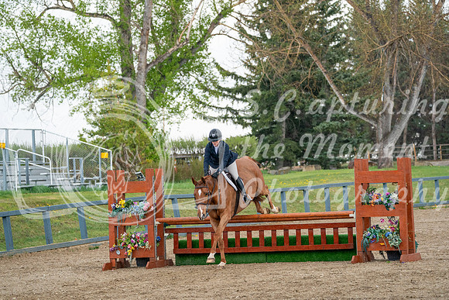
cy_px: 150
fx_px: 2233
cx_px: 224
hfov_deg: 11.5
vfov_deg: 7.7
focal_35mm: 179
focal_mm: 179
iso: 2000
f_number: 5.6
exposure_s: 1/1250
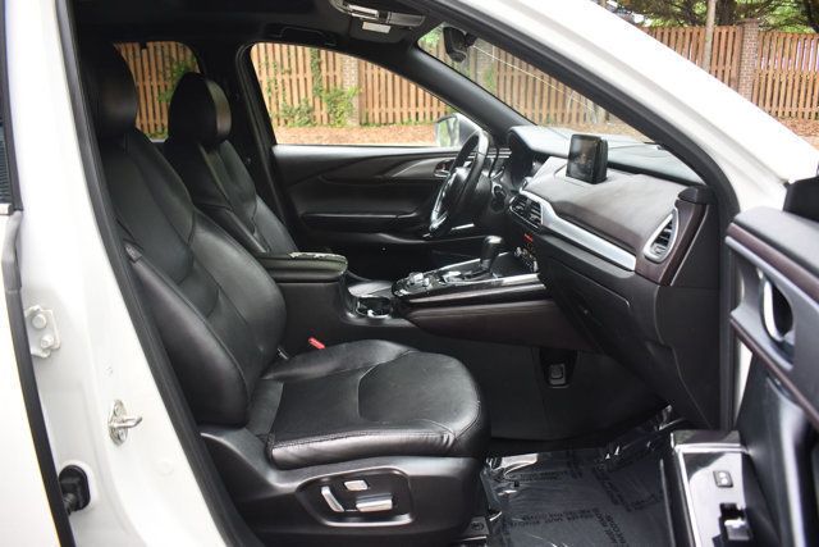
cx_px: 410
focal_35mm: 27
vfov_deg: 48.0
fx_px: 614
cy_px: 274
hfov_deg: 67.4
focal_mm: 18
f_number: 3.5
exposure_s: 1/125
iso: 900
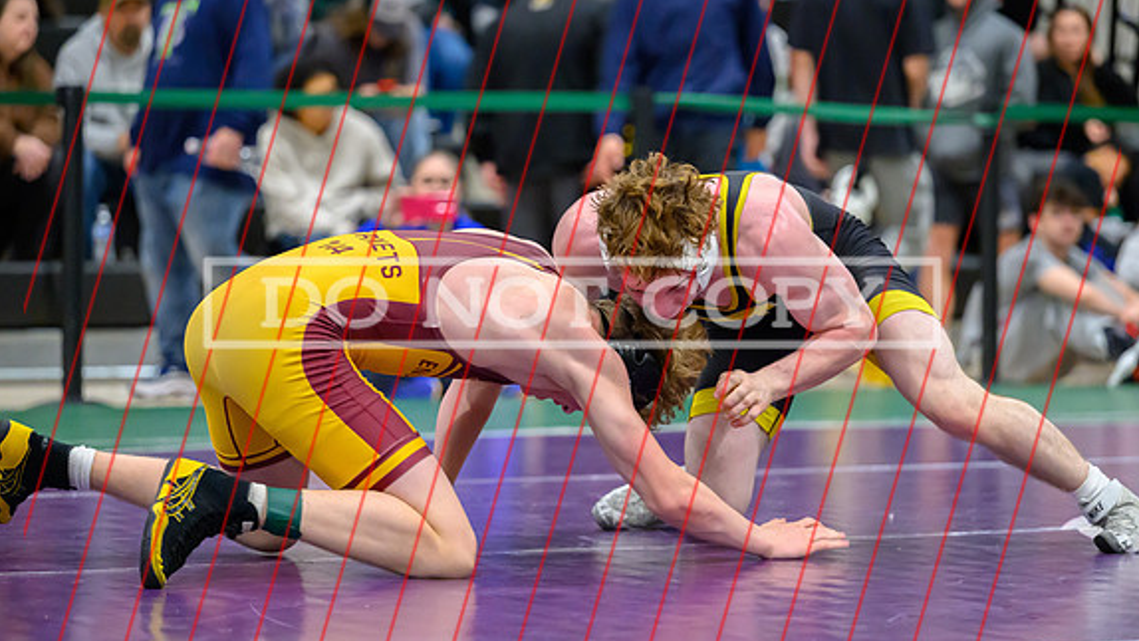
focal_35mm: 147
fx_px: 4440
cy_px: 278
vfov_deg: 8.3
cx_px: 553
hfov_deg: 14.6
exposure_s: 1/640
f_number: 2.8
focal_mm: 125
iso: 6400
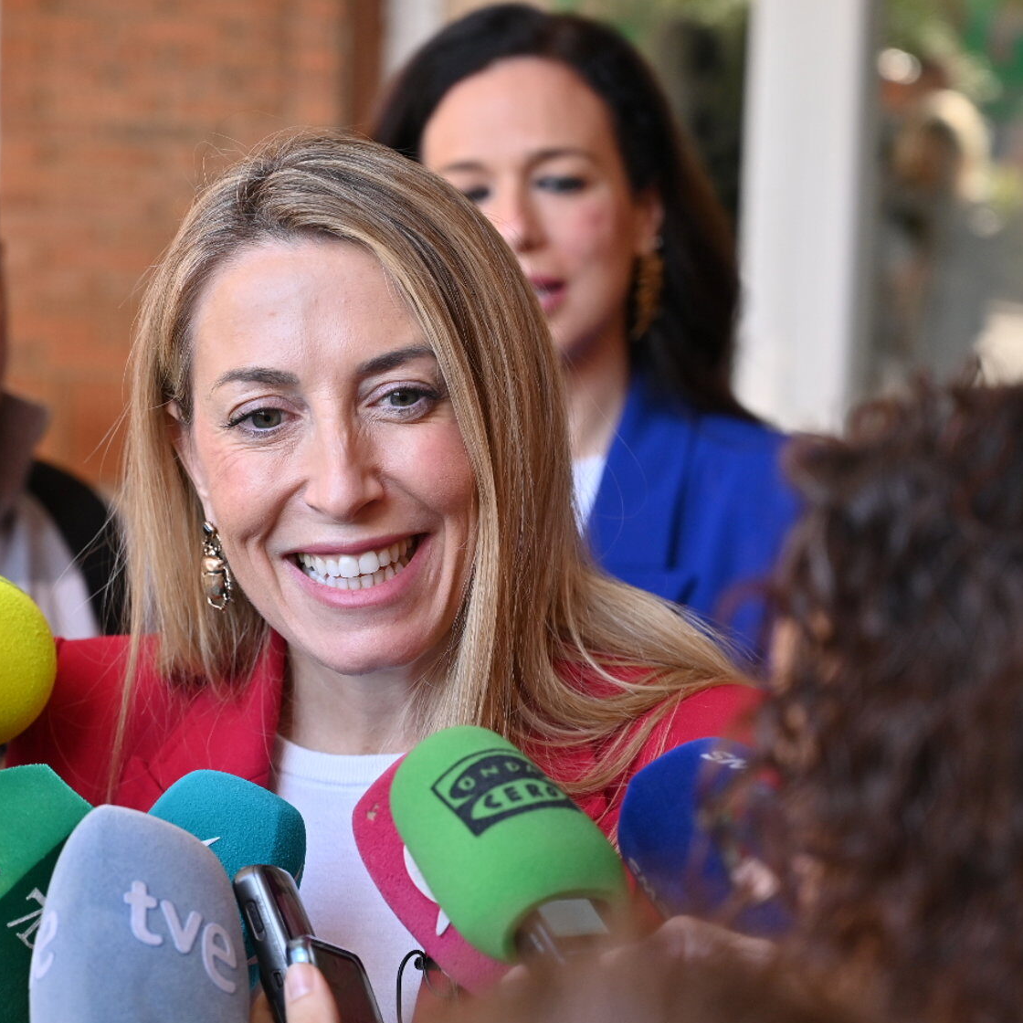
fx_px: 3410
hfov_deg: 17.0
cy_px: 459
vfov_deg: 17.1
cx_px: 347
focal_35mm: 102
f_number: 4
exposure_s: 1/500
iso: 500
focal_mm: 70
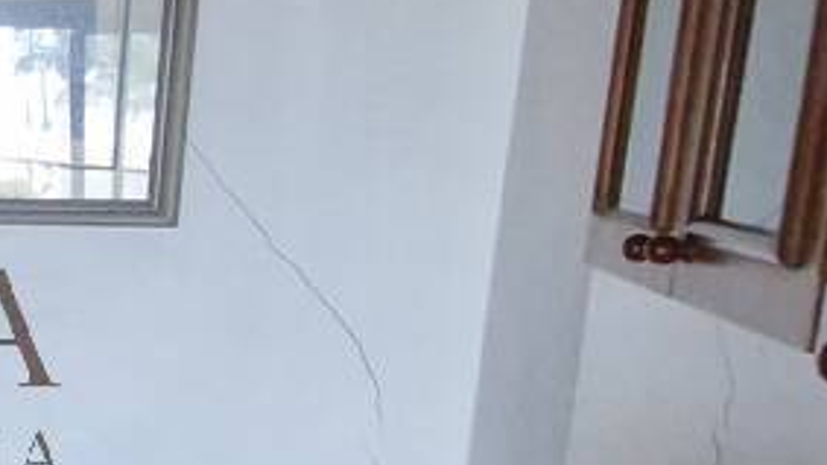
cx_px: -663
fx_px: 1578
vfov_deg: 16.5
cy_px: 439
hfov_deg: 20.6
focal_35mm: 72
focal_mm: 1.74
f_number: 2.2
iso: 400
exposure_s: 1/60
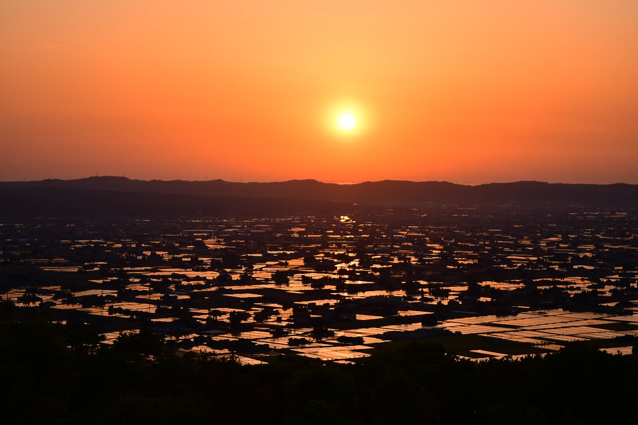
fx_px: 1462
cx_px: 319
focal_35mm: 82
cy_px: 212
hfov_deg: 24.6
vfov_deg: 16.6
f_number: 7.1
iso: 100
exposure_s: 1/1600
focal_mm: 55
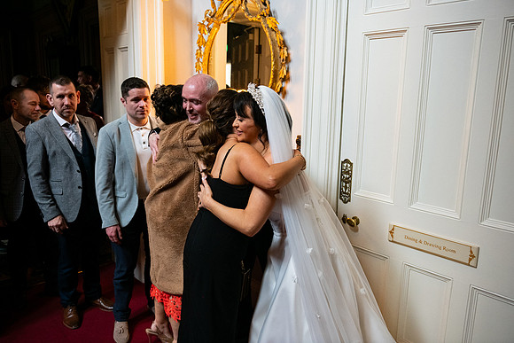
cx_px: 257
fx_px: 400
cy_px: 172
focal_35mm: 28
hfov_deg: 65.5
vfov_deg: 46.4
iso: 1600
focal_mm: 28
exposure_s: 1/160
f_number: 3.5
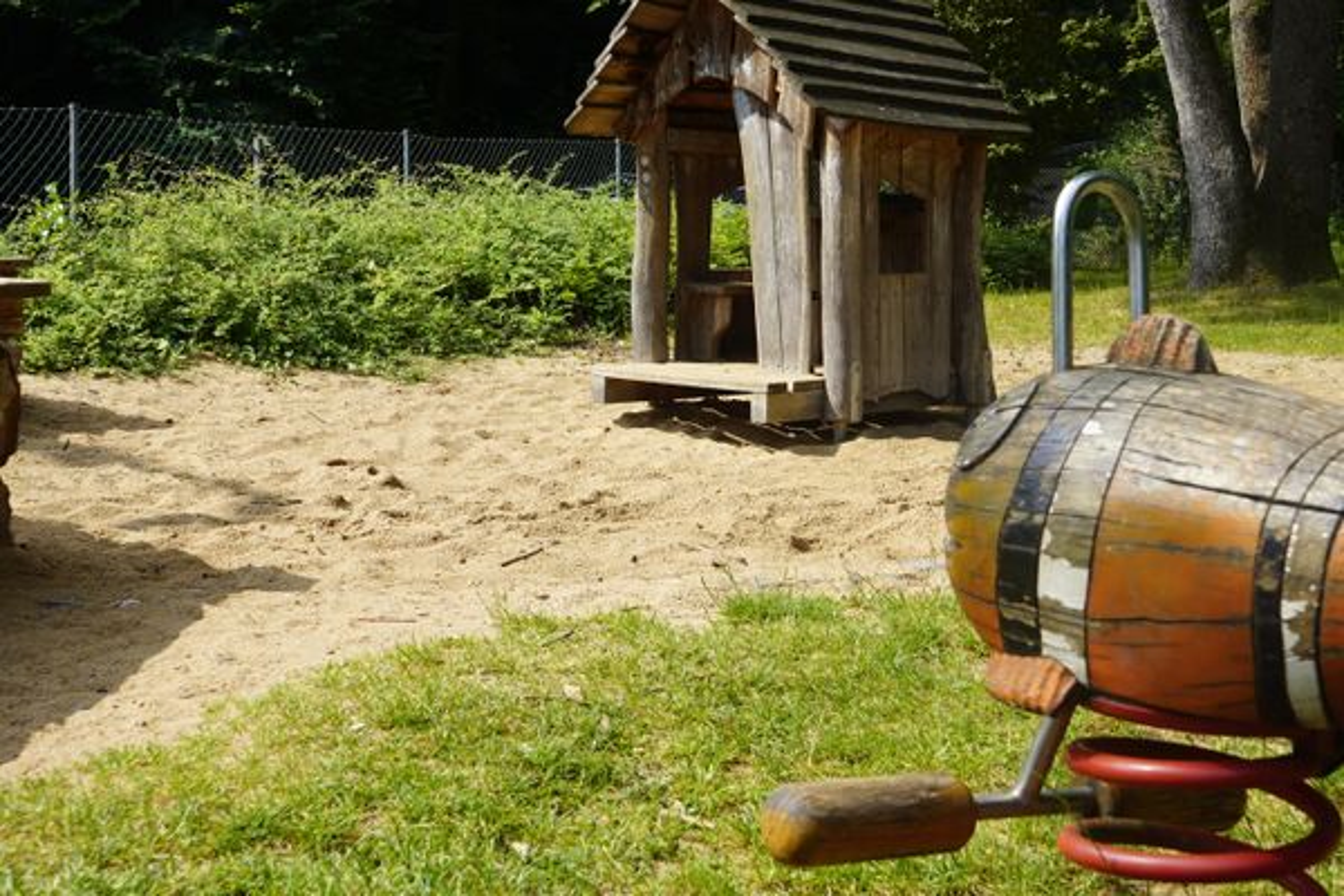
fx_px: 1568
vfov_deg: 31.9
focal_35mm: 42
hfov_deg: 46.4
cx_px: 672
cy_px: 448
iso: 100
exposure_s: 1/125
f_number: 9
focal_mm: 28
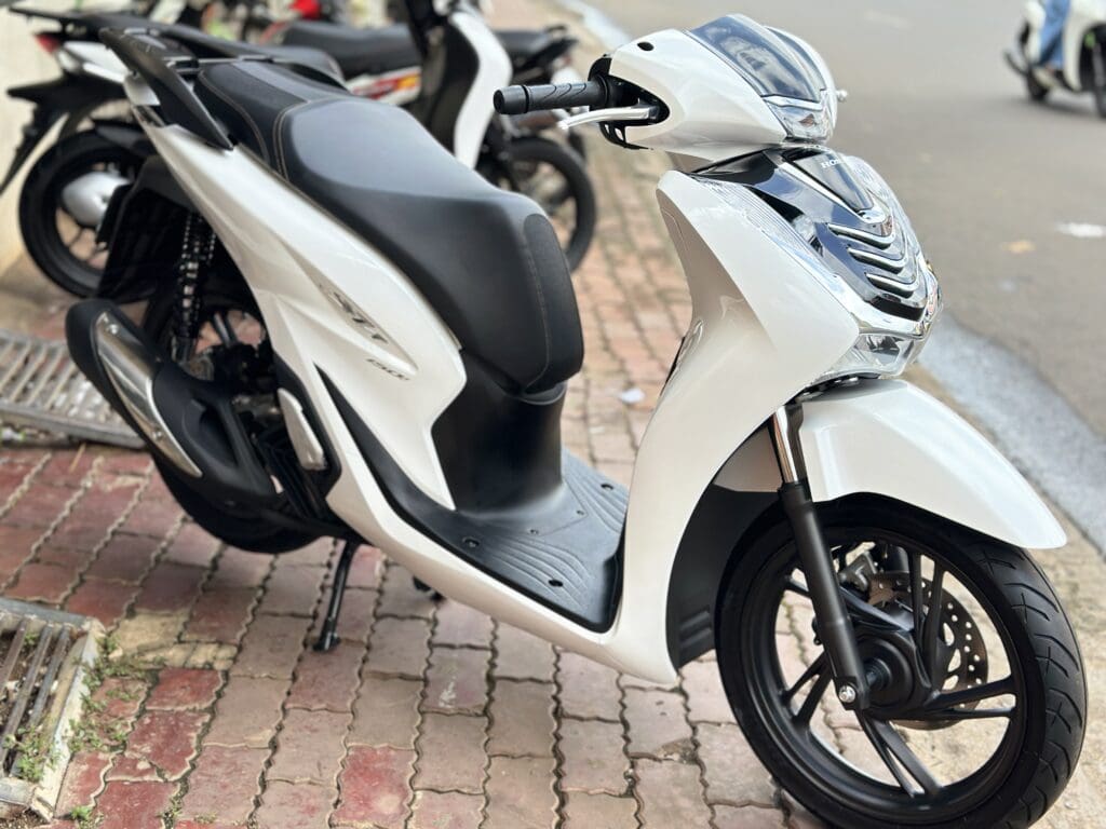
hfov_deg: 39.7
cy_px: 414
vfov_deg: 30.3
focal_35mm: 48
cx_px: 553
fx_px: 1534
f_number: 1.78
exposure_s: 1/935
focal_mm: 6.86
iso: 80
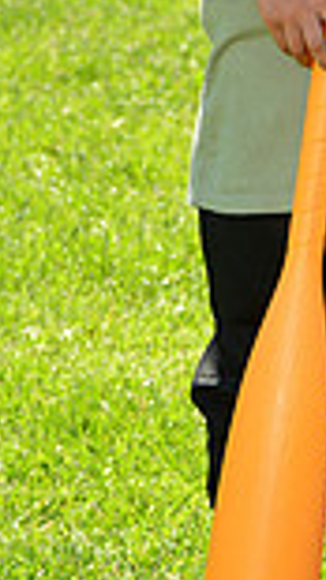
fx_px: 6019
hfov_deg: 3.1
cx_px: 493
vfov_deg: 5.5
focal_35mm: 391
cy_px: -217
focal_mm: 100
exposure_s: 1/250
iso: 200
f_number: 8
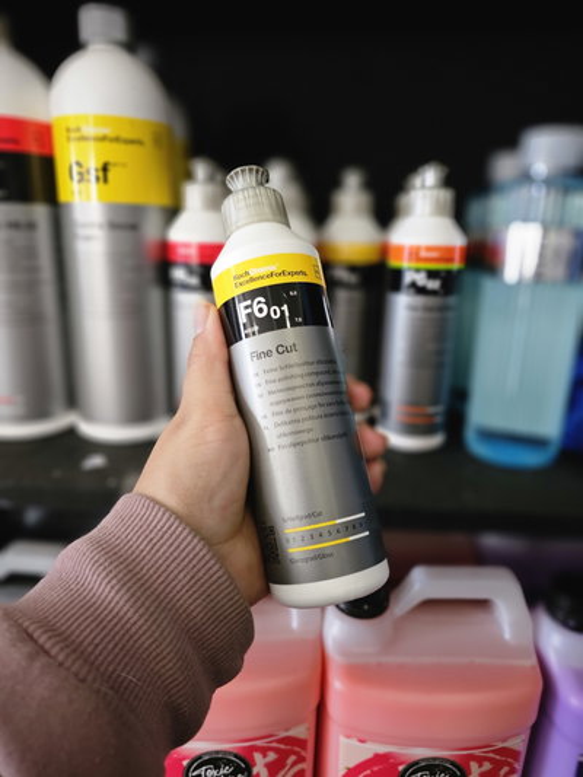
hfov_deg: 58.9
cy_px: 388
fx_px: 516
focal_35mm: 23
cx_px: 292
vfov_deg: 73.9
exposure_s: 1/25
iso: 640
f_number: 1.7
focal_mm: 6.3
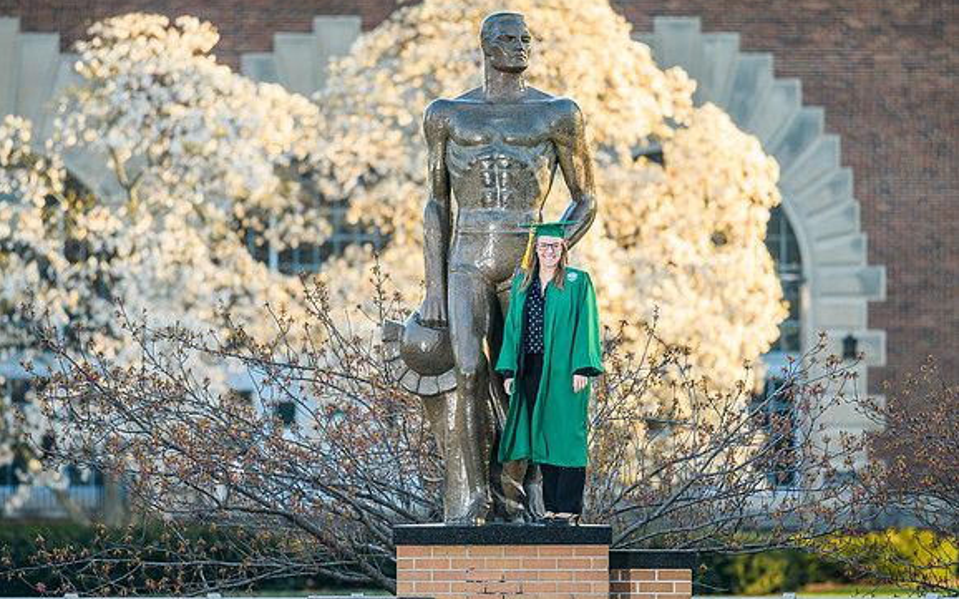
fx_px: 12909
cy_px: 303
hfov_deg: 4.3
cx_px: 474
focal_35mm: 494
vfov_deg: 2.7
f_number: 4
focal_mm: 300
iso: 200
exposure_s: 1/200
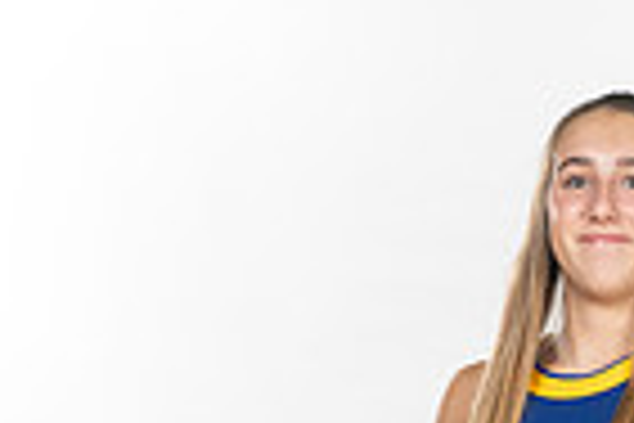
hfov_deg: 11.6
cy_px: 950
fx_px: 3099
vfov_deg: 7.4
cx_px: 562
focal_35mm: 176
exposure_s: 1/320
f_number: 7.1
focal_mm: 55
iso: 800
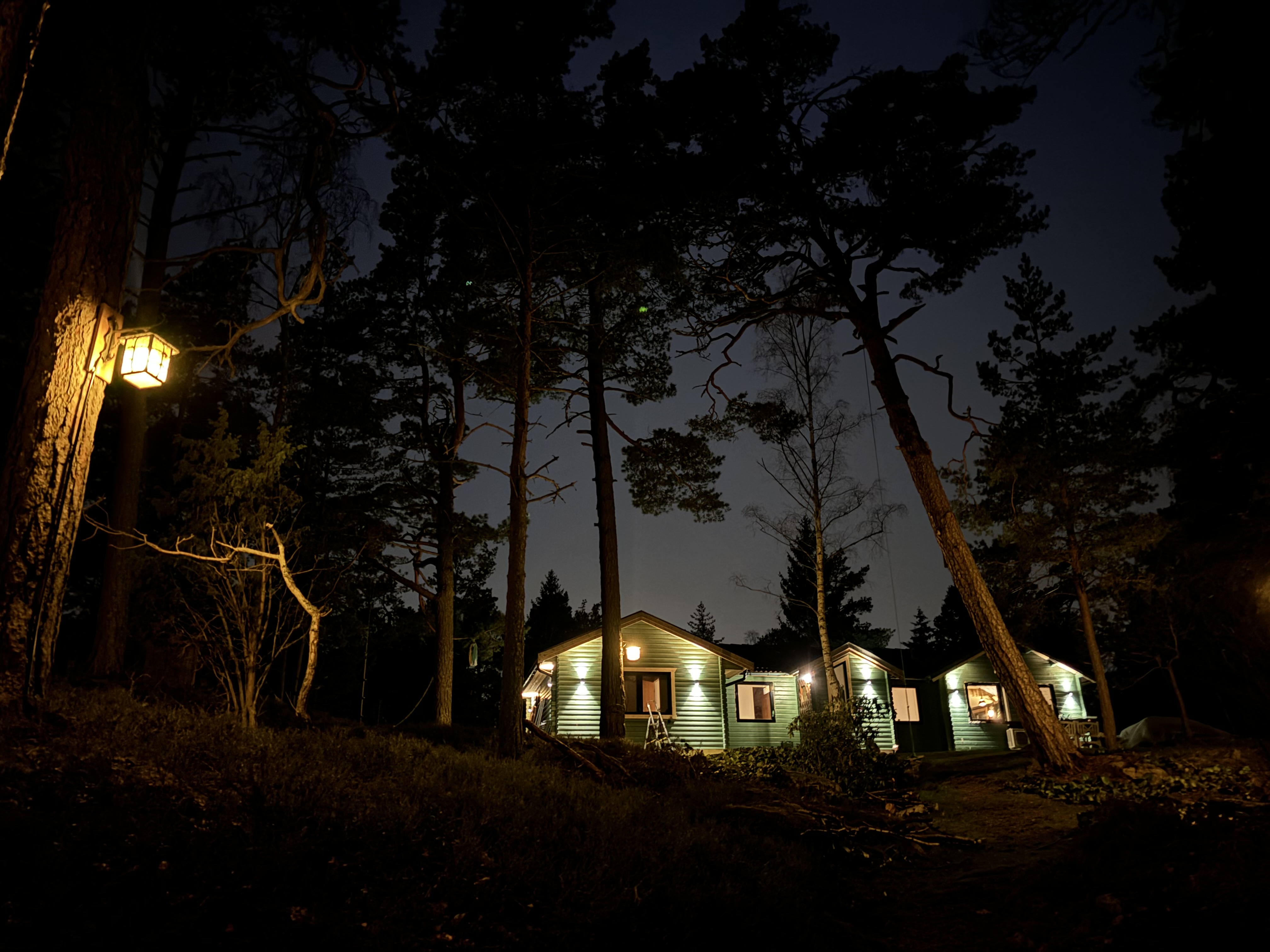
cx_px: 635
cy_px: 476
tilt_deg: +20.3
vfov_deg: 53.1
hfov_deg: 67.3
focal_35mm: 26
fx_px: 954
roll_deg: +0.6
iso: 800
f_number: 1.6
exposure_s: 1/5
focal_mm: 5.96
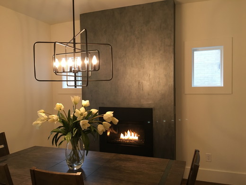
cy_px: 92
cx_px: 123
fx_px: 206
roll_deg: +0.9
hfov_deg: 61.7
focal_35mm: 29
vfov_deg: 48.2
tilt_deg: -1.6
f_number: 2.2
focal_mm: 4.15
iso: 100
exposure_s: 1/30
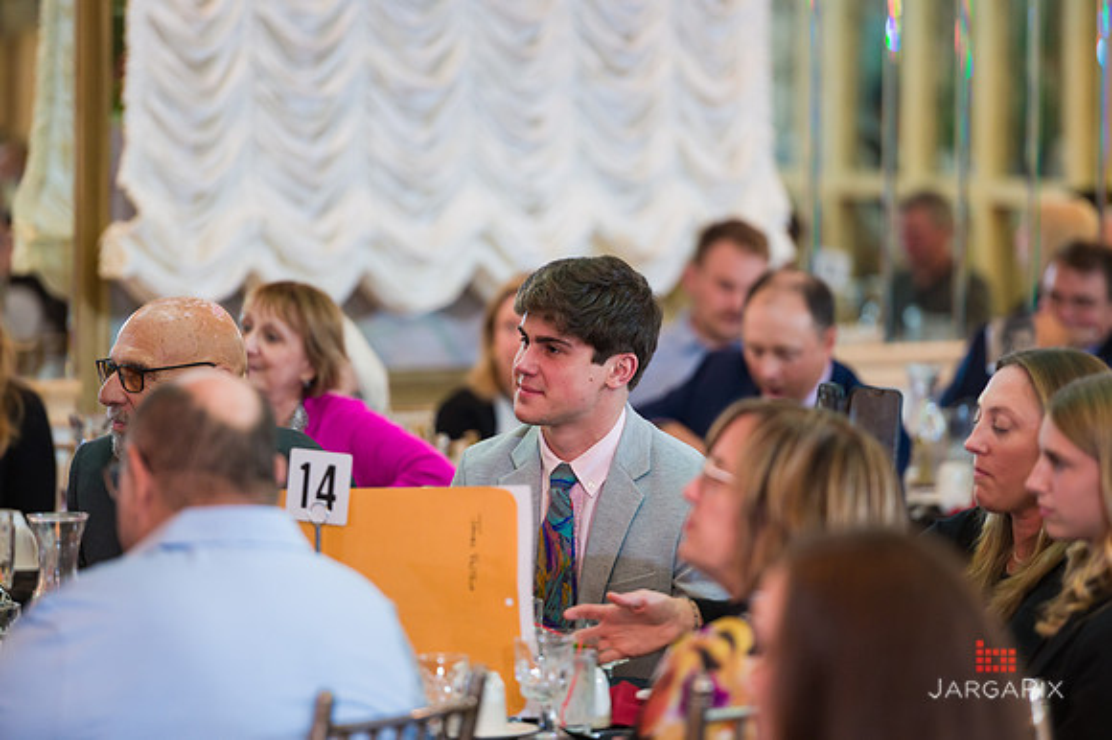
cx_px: 557
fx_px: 6193
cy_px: 370
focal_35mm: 201
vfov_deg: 6.8
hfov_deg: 10.3
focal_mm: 200
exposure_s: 1/200
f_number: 3.2
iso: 1250
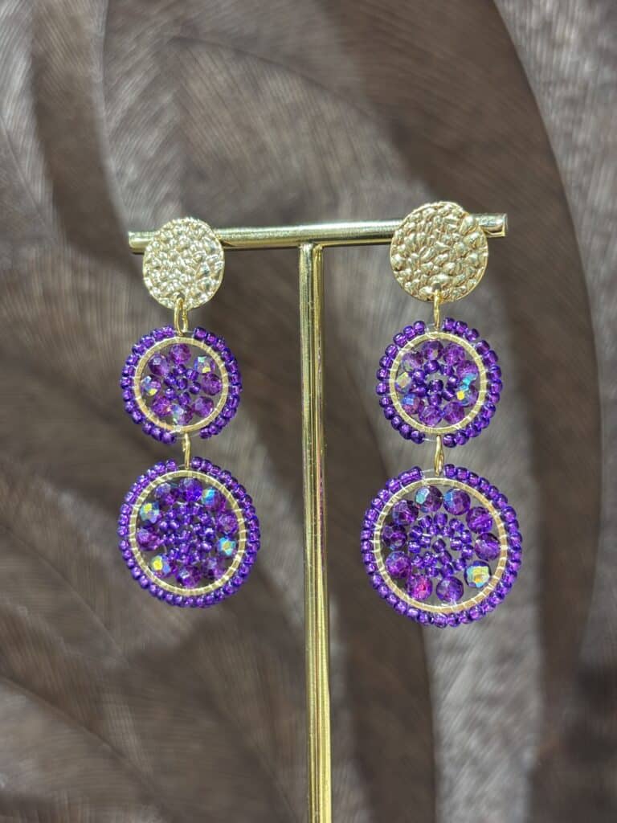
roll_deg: +0.6
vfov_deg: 36.8
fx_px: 1236
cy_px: 412
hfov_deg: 28.0
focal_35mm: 52
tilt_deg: -4.3
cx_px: 308
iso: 80
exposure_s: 1/50
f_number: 1.6
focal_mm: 5.96
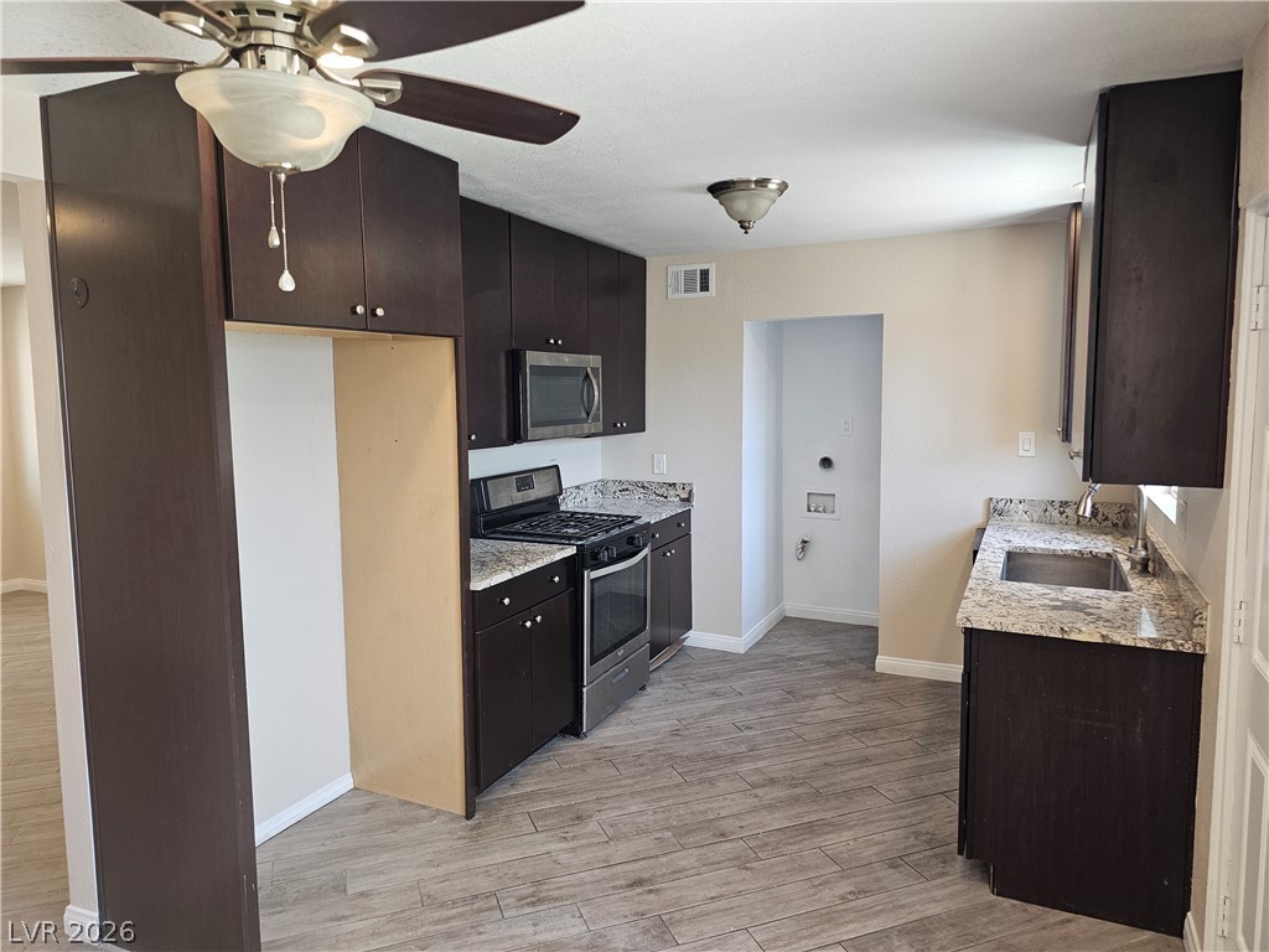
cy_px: 476
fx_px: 843
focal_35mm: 23
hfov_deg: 73.9
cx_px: 634
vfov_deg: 58.9
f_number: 1.7
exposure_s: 1/120
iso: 200
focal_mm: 6.3
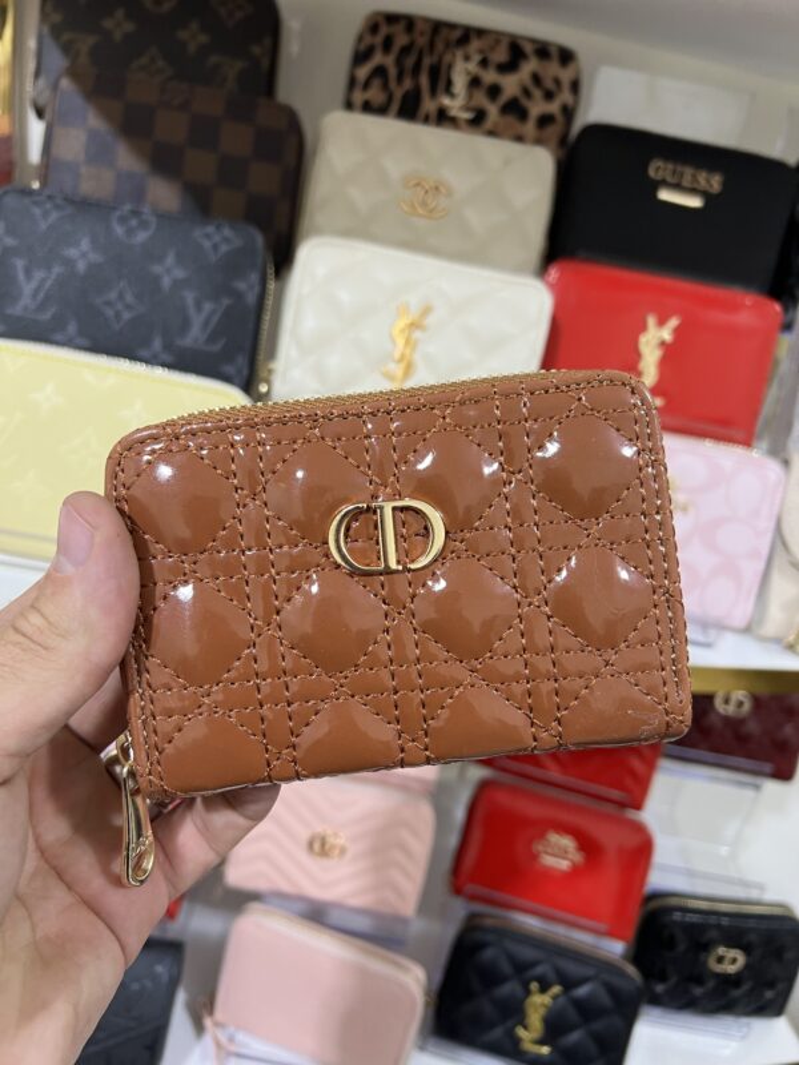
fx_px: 800
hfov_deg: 53.1
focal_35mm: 26
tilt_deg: -23.9
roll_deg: -11.8
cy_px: 532
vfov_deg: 67.3
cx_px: 400
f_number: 1.5
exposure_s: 1/50
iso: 100
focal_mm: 5.7
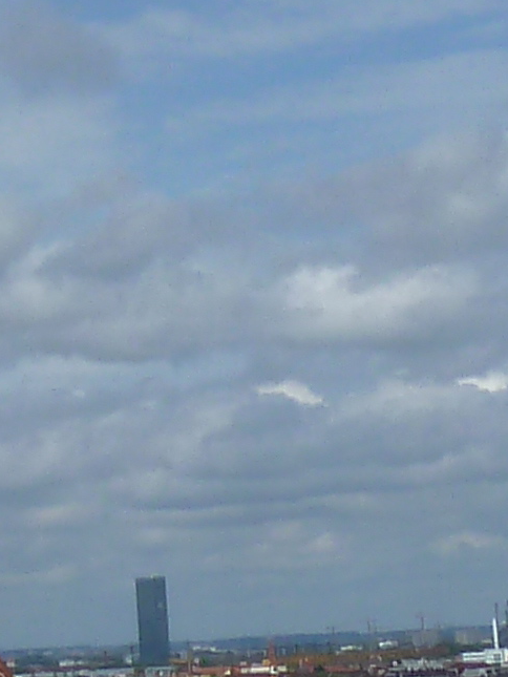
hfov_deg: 9.5
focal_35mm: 155
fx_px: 3032
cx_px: -65
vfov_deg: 11.8
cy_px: -514
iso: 80
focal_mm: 4.1
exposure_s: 1/800
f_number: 5.6
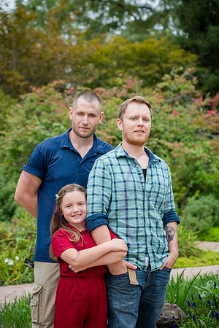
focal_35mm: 80
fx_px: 730
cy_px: 164
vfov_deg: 25.4
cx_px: 110
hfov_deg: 17.1
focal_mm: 80
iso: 1250
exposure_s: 1/320
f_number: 4.5
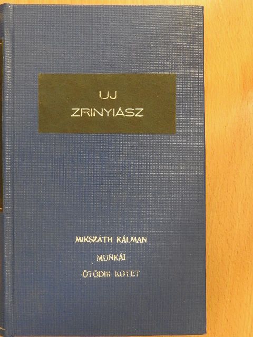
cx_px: 126
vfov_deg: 38.2
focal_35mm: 50
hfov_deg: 29.1
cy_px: 168
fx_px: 487
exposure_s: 1/8
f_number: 4
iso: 720
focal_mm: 9
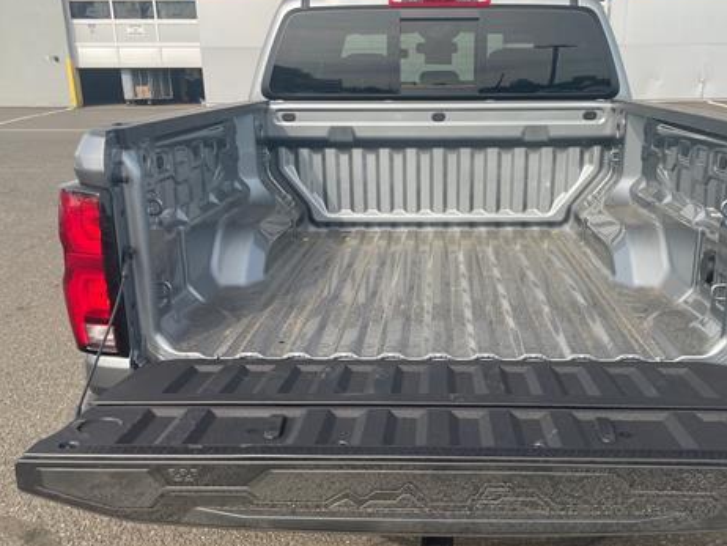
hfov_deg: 51.1
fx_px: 756
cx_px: 426
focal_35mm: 36
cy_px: 305
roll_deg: +0.3
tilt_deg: -19.0
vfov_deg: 39.6
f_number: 1.6
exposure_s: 1/694
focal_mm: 4.2
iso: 32
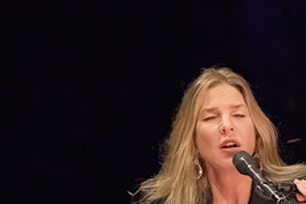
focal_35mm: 1139
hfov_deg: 1.8
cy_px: 267
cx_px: 359
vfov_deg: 1.2
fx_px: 9681
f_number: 8
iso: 25600
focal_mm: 358
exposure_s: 1/320
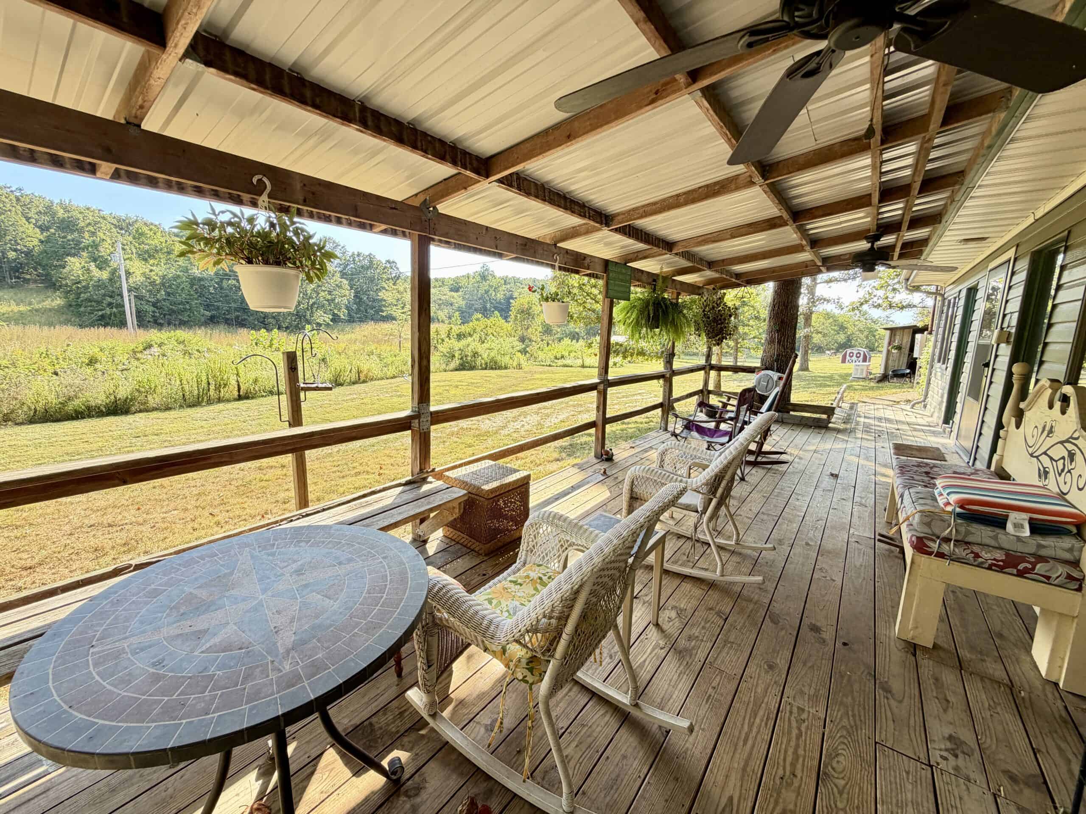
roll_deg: -1.8
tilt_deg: -9.4
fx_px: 439
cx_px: 543
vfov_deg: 85.7
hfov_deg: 102.1
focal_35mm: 14
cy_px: 407
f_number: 2.2
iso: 80
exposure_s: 1/121
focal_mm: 2.22
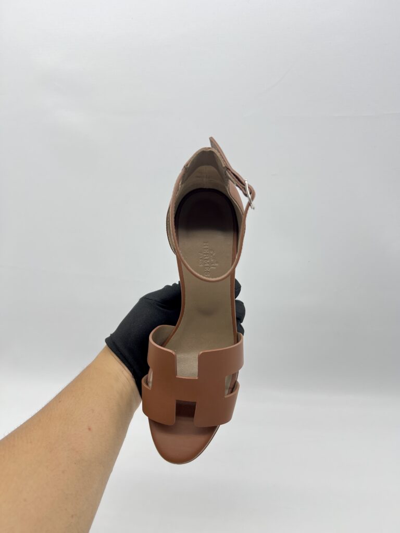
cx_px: 200
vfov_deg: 67.3
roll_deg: +0.7
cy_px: 266
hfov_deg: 53.1
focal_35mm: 26
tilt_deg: -18.2
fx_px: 401
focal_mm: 5.7
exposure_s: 1/140
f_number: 1.5
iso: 32
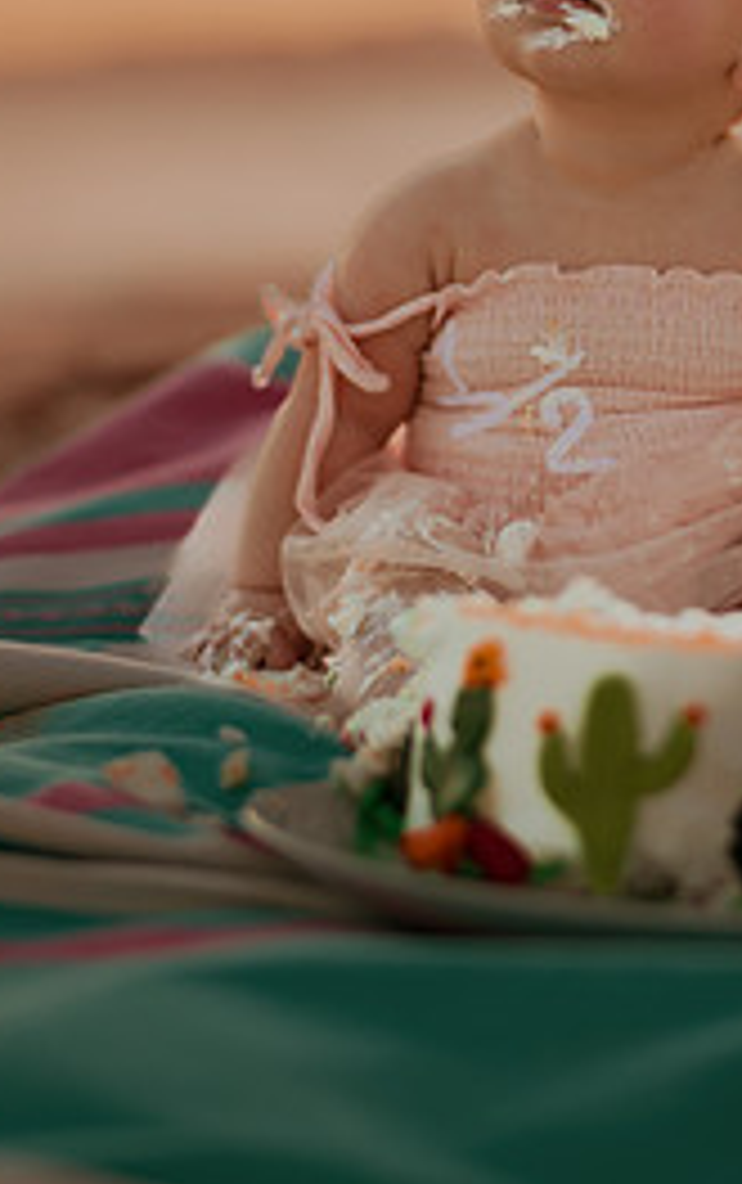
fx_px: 3259
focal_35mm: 101
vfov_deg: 20.4
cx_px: 571
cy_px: 252
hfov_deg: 12.9
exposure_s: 1/1000
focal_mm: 58
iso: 100
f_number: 1.8
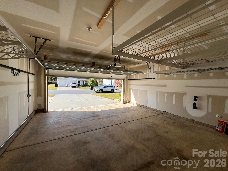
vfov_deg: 89.9
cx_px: 114
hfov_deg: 106.2
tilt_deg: -2.2
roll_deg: -1.5
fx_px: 86
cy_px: 86
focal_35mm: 13
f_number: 1.8
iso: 32
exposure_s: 1/1292
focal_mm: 1.57
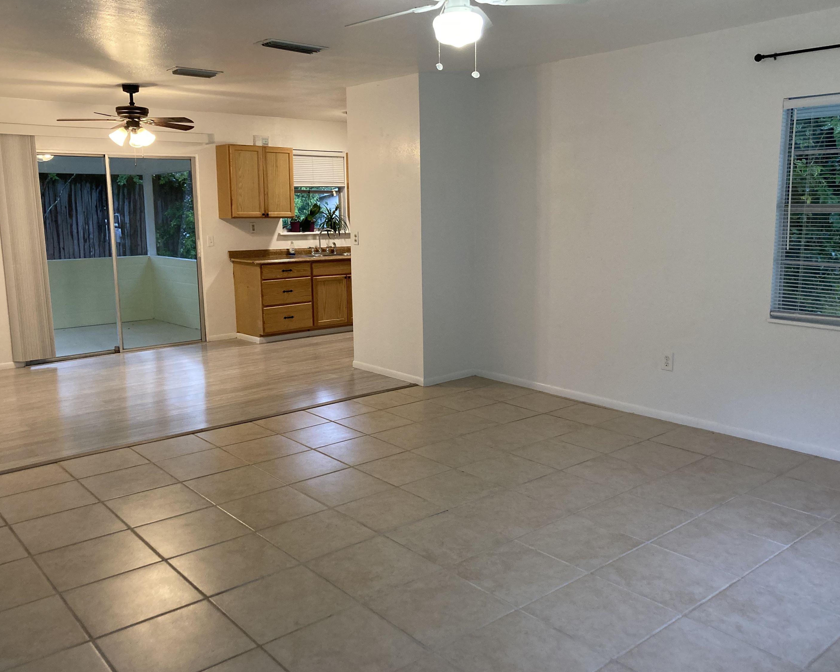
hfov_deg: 58.8
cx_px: 417
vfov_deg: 48.5
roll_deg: +0.4
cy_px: 336
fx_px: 746
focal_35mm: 30
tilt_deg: -9.1
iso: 160
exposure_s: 1/60
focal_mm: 3.99
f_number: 1.8
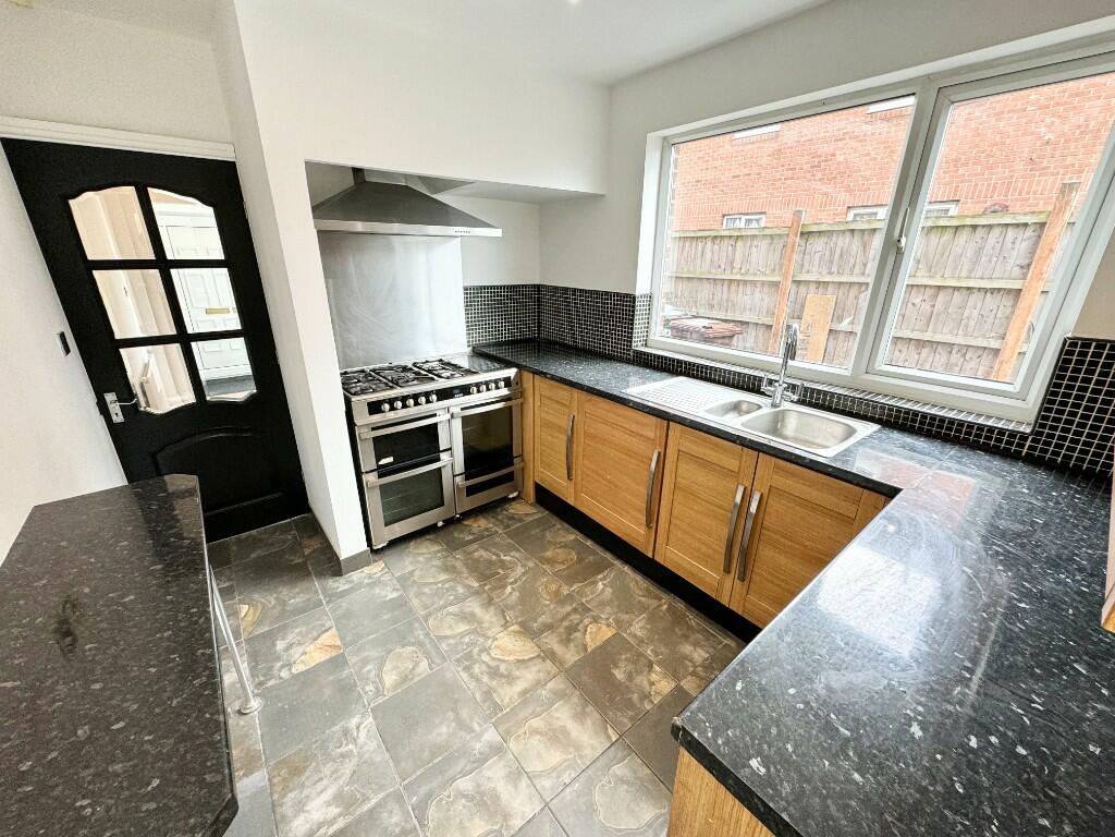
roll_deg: -0.8
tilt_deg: -19.5
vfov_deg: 85.7
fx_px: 451
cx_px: 558
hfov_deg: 102.1
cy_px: 418
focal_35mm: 14
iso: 125
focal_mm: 2.22
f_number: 2.2
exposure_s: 1/99
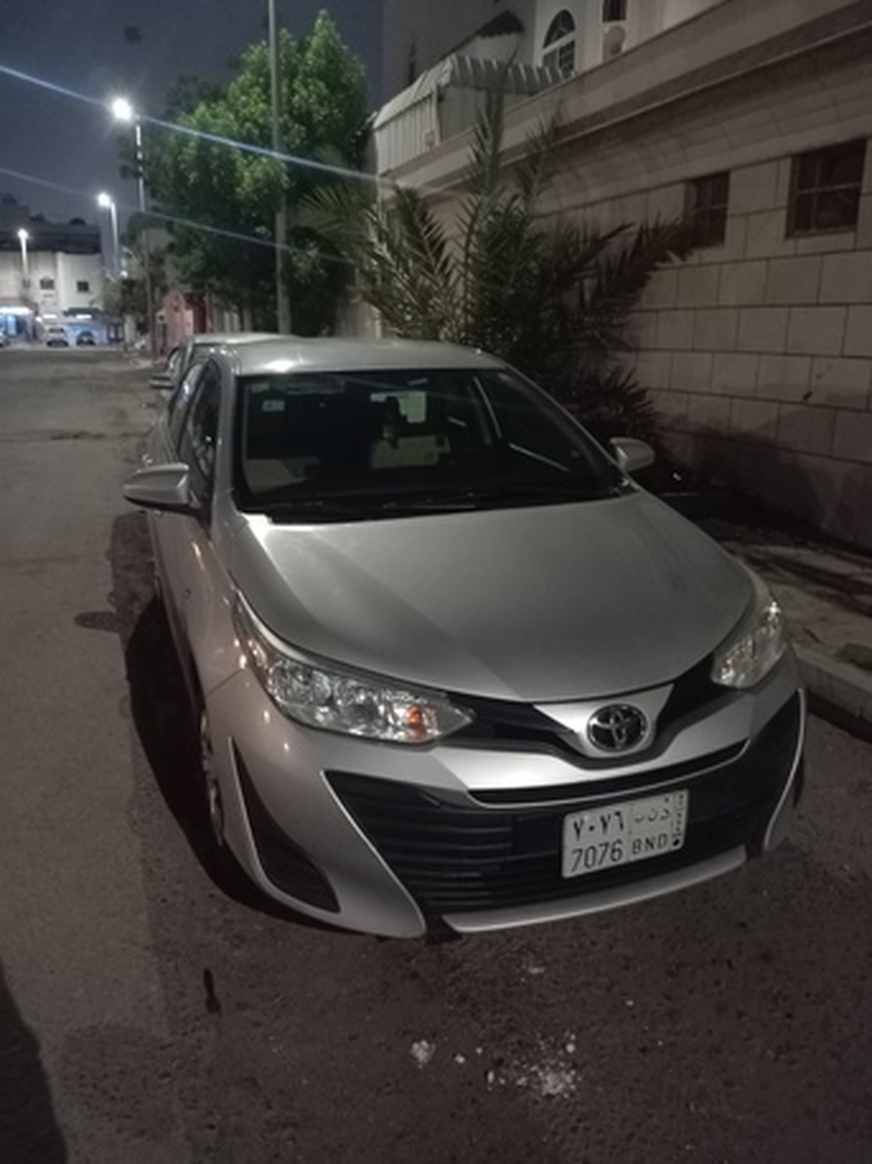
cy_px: 582
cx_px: 436
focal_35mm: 27
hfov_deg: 51.3
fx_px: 908
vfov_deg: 65.4
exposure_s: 1/12.5
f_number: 1.8
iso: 7350
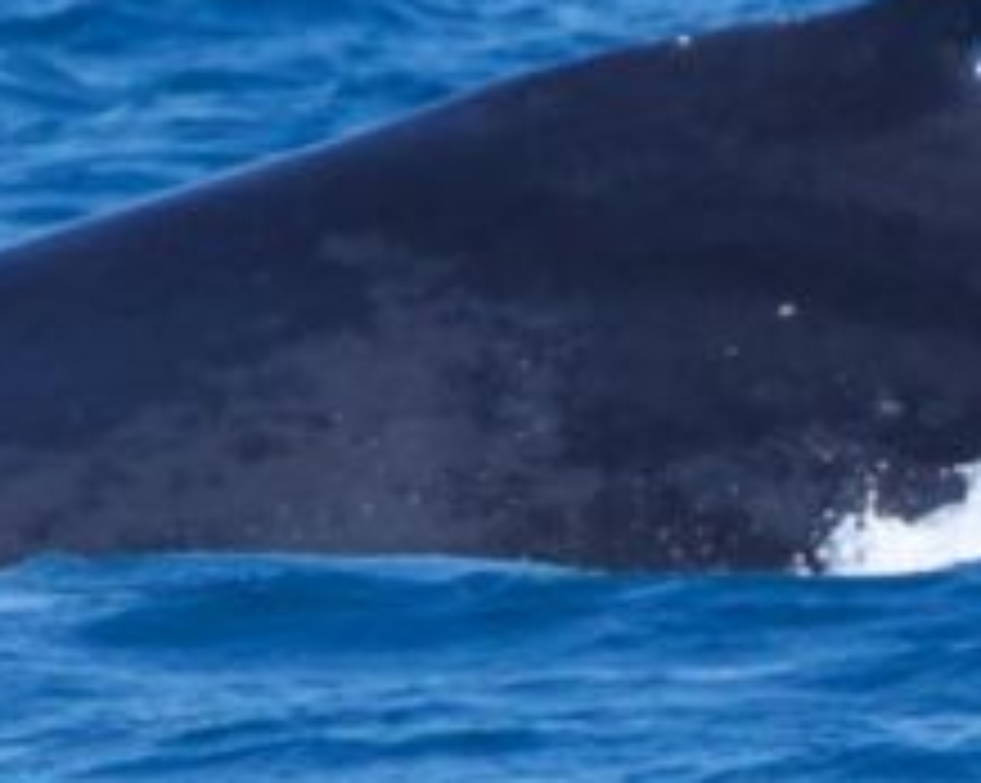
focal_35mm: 2067
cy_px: 227
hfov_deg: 0.9
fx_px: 59959
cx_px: 702
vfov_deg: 0.7
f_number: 8
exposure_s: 1/3200
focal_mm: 600
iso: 1600
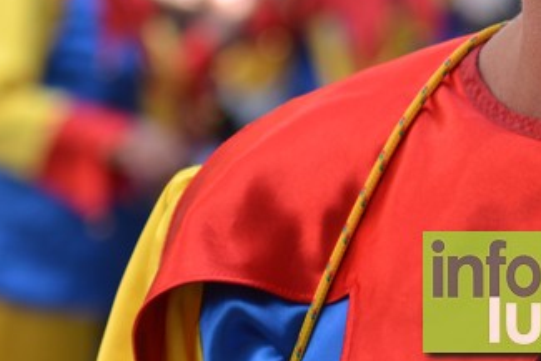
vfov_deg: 5.8
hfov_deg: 8.7
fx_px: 3548
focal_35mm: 236
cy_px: -202
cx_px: 506
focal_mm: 50
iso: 100
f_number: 3.2
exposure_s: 1/400
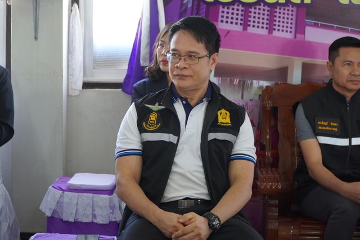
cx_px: 180
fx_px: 825
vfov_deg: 16.6
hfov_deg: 24.6
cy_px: 120
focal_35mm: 82
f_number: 4
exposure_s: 1/60
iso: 1250
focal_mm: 55
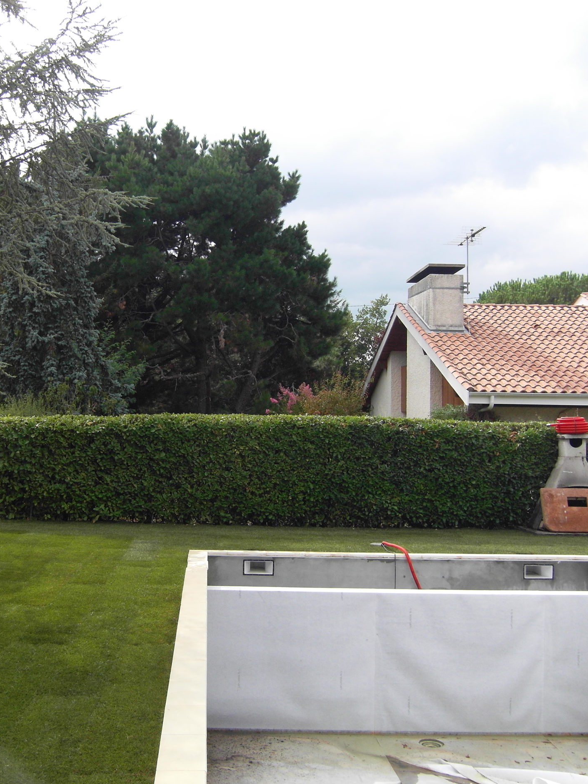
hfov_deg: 37.0
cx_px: 164
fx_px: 860
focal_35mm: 38
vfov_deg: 49.0
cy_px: 392
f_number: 7.3
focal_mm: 6
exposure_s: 1/125
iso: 80
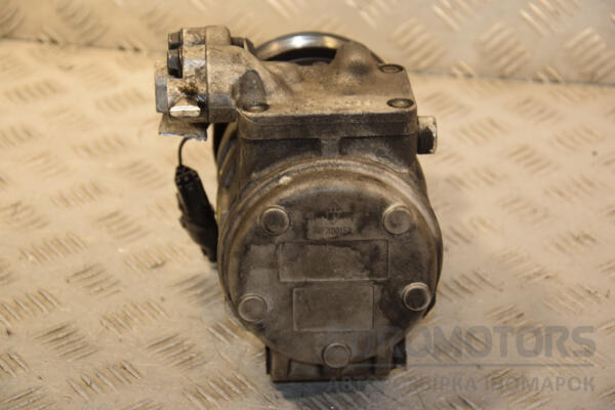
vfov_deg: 13.8
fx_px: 1691
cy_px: 205
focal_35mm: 99
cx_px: 308
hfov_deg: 20.6
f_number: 5.3
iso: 800
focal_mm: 66
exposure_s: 1/200
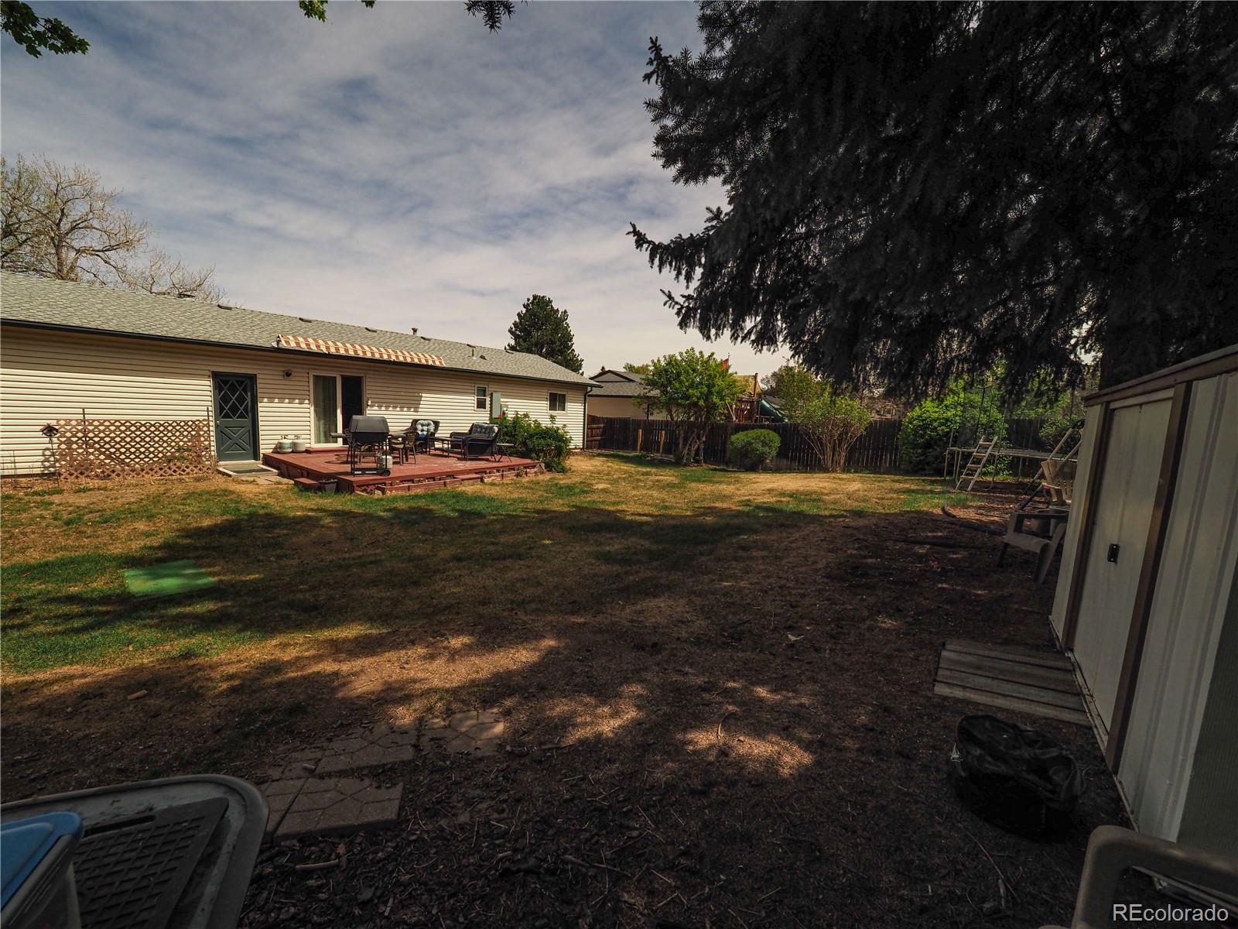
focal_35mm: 14
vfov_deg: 85.7
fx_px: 501
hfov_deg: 102.1
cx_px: 619
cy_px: 464
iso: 200
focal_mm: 7
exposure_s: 1/800
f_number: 7.1
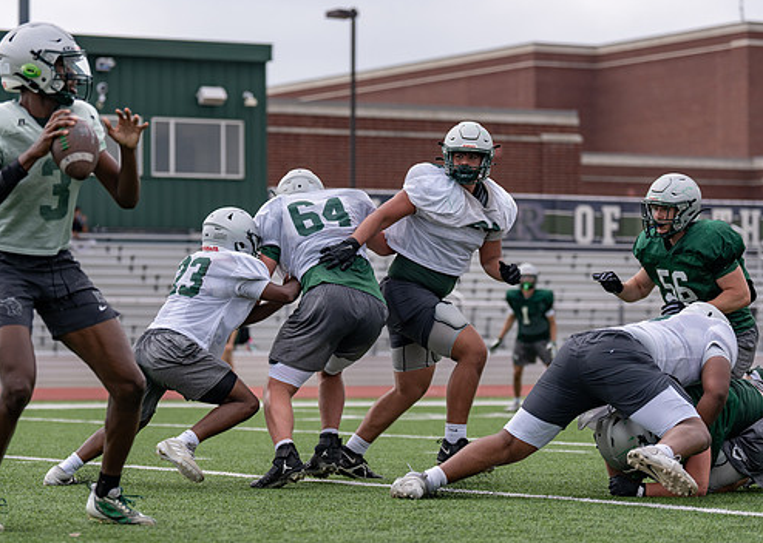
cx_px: 369
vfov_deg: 10.6
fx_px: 2923
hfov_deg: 14.9
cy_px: 313
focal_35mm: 135
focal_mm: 102
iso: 125
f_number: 2.8
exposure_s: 1/2500
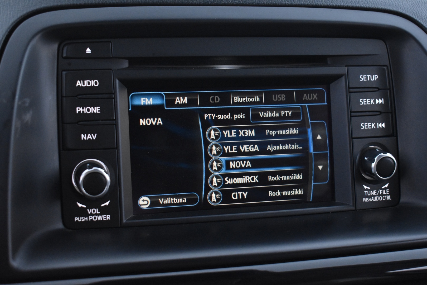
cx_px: 214
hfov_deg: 33.4
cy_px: 142
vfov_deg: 22.6
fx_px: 712
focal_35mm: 60
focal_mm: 40
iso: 3200
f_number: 5
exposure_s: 1/15
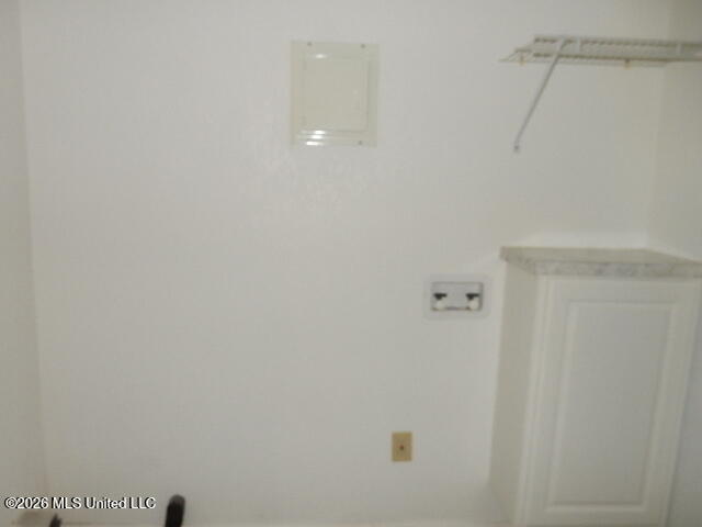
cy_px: 264
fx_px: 507
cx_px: 351
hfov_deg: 69.4
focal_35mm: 25
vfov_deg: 54.9
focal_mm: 4.5
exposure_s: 1/30
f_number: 3.7
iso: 200
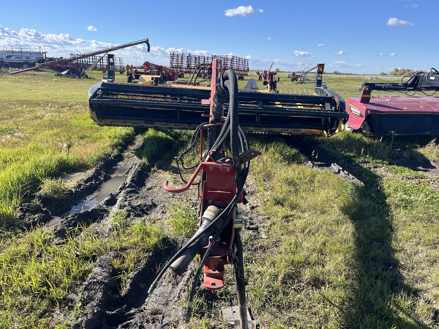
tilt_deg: -14.9
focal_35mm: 26
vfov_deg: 53.1
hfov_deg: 67.3
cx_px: 220
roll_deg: -1.4
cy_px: 164
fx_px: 330
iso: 50
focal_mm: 5.1
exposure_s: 1/1422
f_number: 1.6
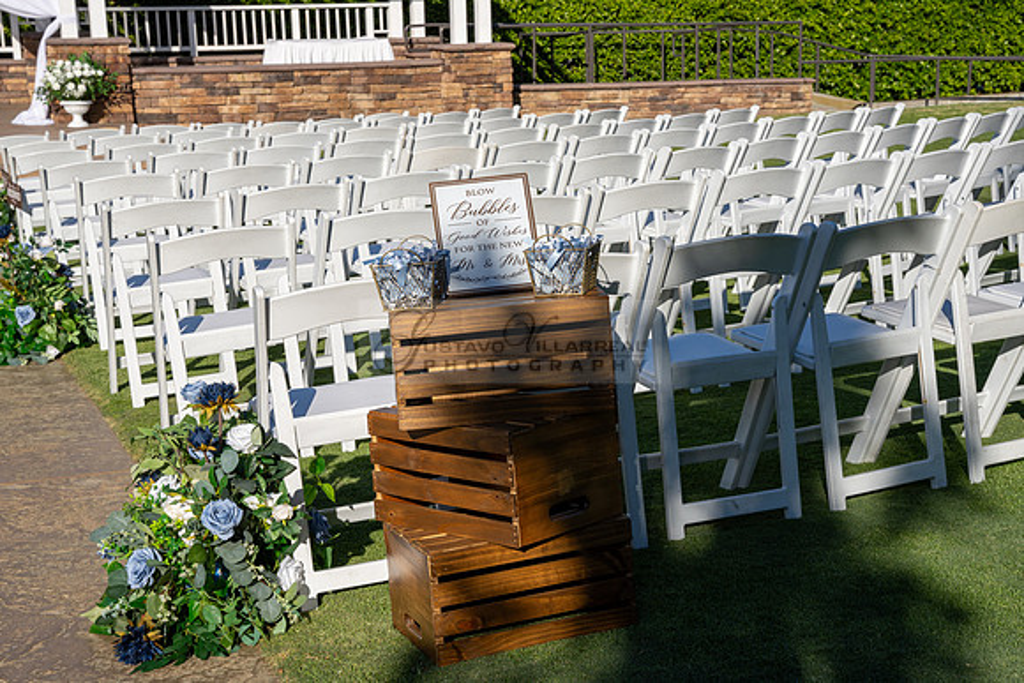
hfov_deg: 31.4
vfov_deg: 21.2
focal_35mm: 64
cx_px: 512
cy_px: 342
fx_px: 1824
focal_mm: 64.1
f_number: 13
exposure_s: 1/200
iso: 125
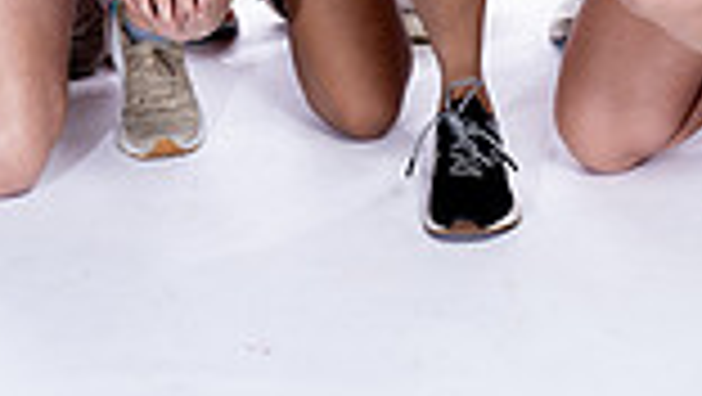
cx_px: 369
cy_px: -603
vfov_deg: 6.9
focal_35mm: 166
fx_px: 3092
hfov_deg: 13.0
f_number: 5.6
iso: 100
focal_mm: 55
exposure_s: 1/250
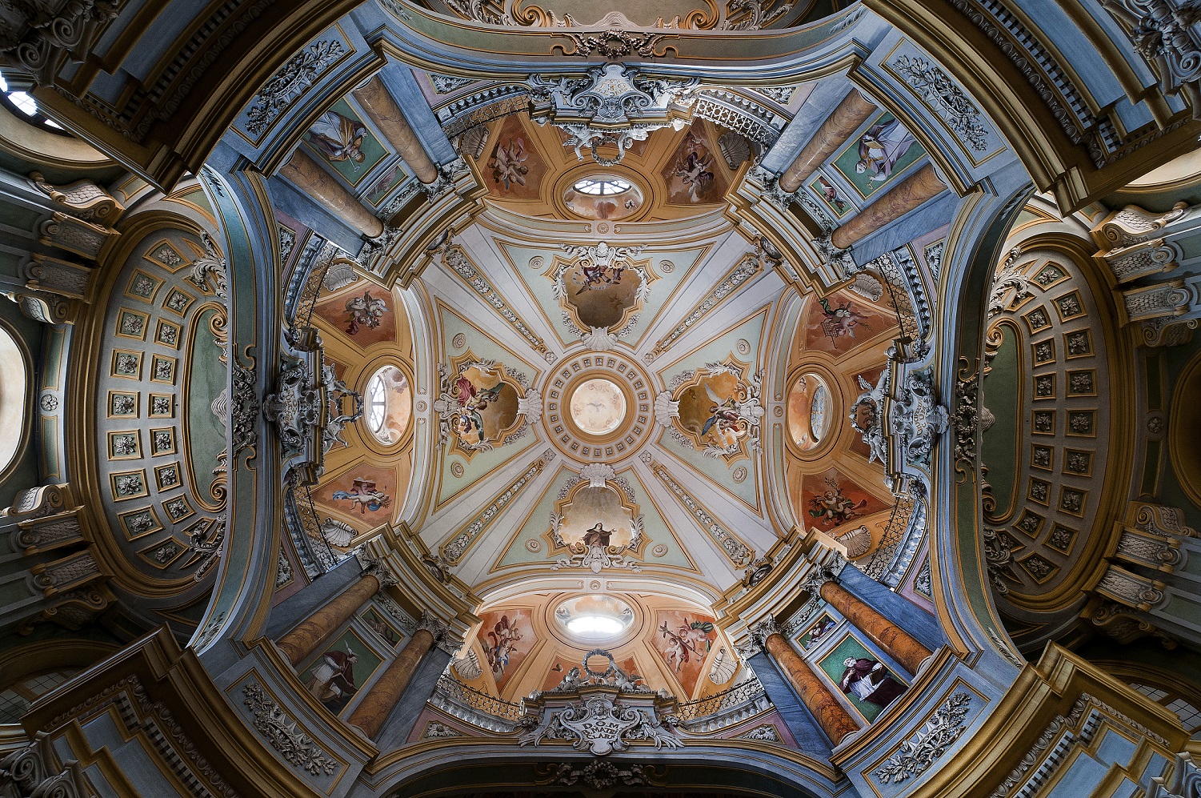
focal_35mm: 18
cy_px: 399
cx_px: 600
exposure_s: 1/2
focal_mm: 12
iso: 125
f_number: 10
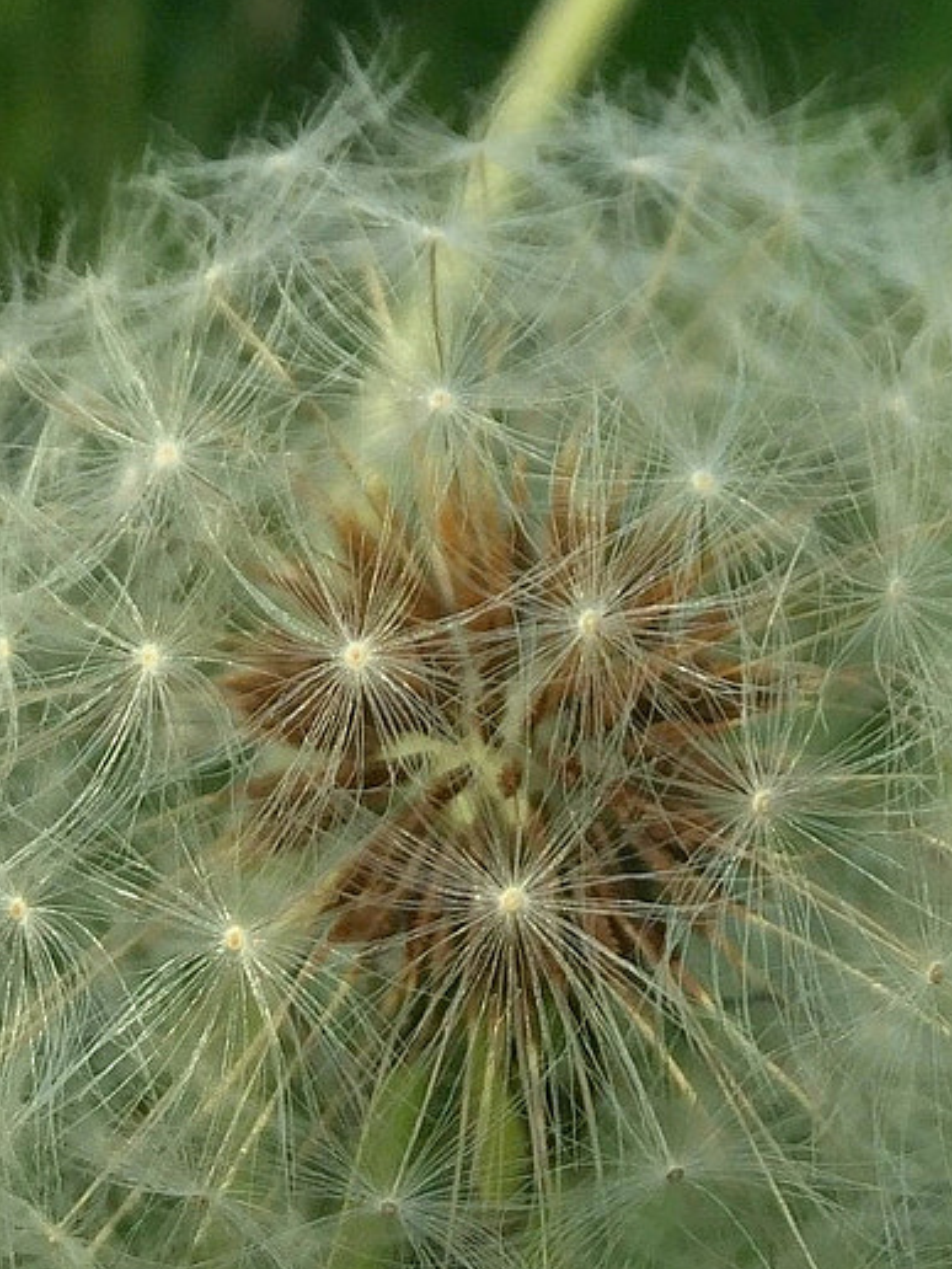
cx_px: 605
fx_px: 3300
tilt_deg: -6.5
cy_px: -389
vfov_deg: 20.0
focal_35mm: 90
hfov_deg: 16.4
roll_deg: -2.5
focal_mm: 4.15
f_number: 2.2
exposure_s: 1/520
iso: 32
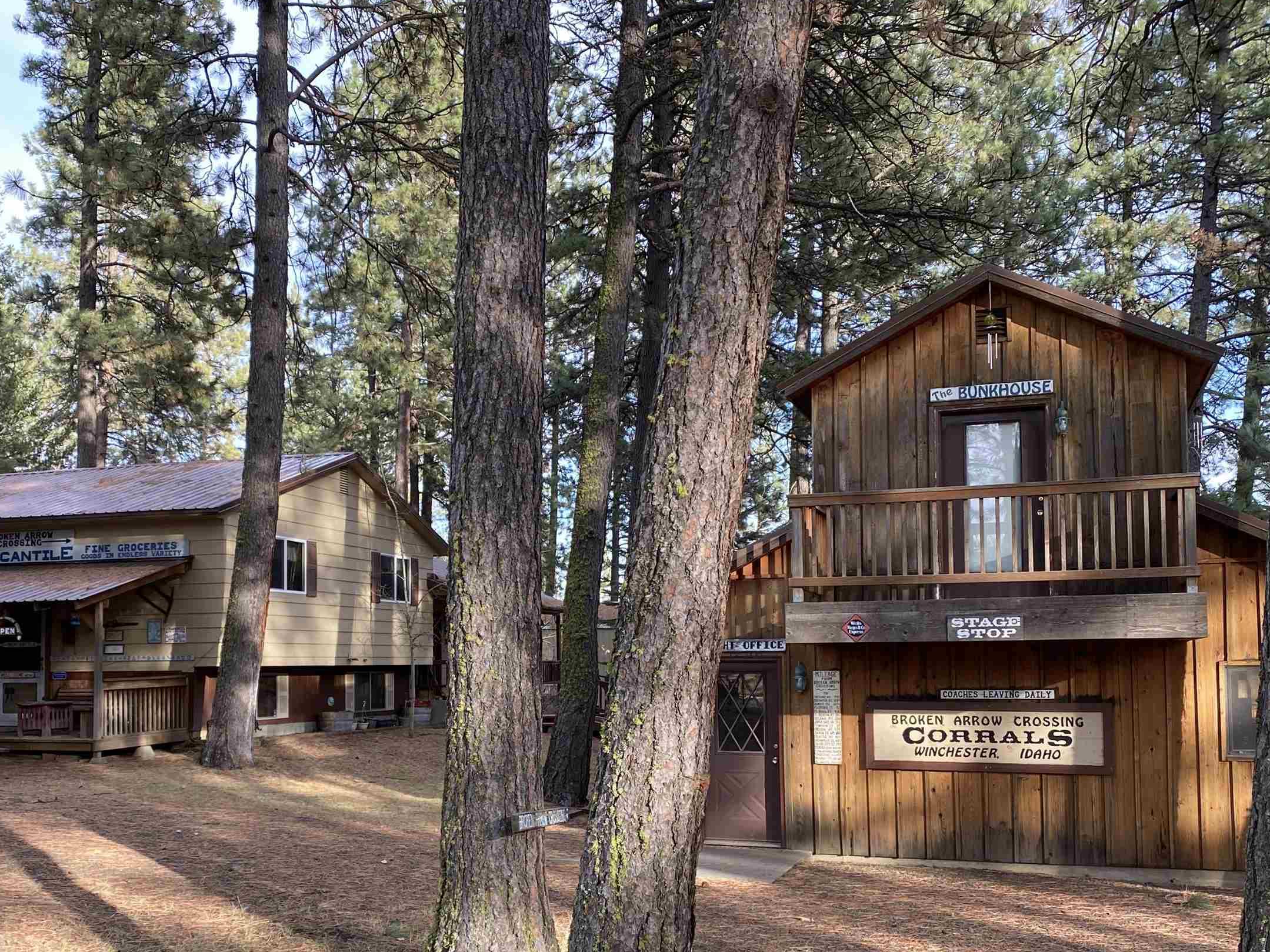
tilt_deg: +2.2
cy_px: 614
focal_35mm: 37
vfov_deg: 38.3
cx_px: 560
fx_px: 1357
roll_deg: -0.1
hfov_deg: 50.0
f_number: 1.8
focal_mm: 4.25
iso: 32
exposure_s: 1/169
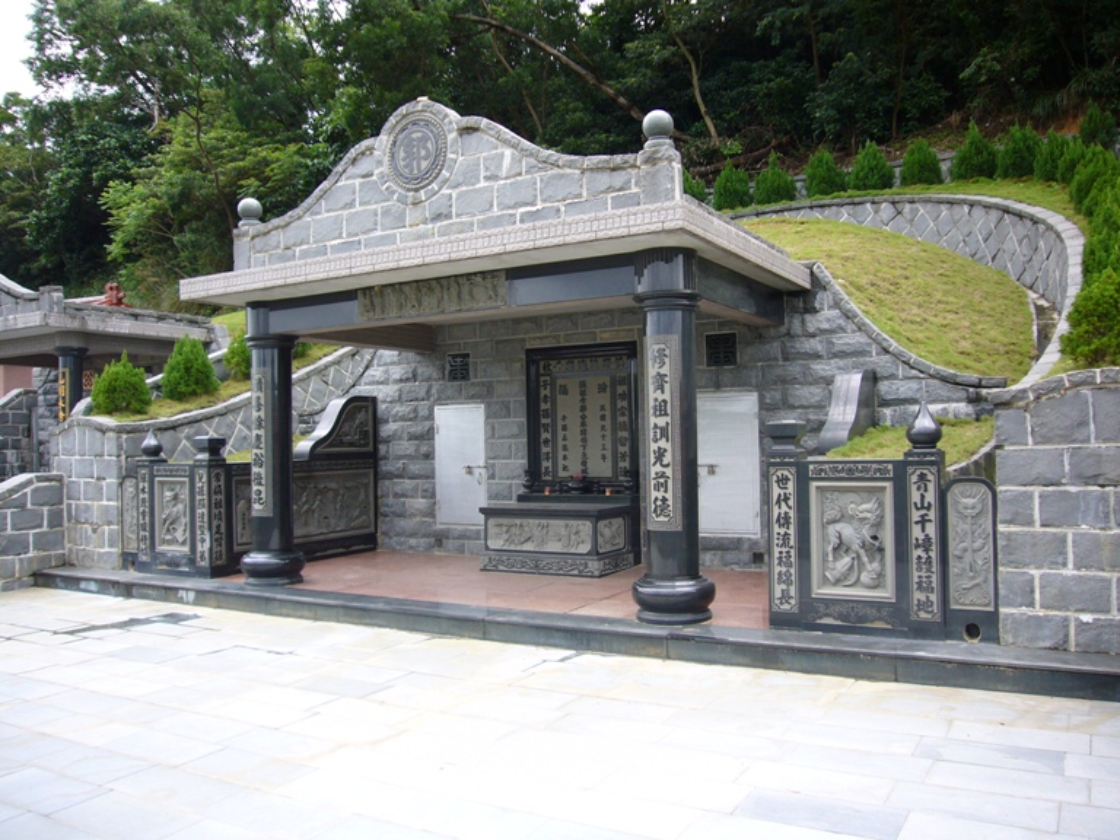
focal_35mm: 28
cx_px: 560
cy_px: 420
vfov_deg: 49.7
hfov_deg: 63.4
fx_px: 906
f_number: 2.8
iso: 80
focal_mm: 4.6
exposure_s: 1/200
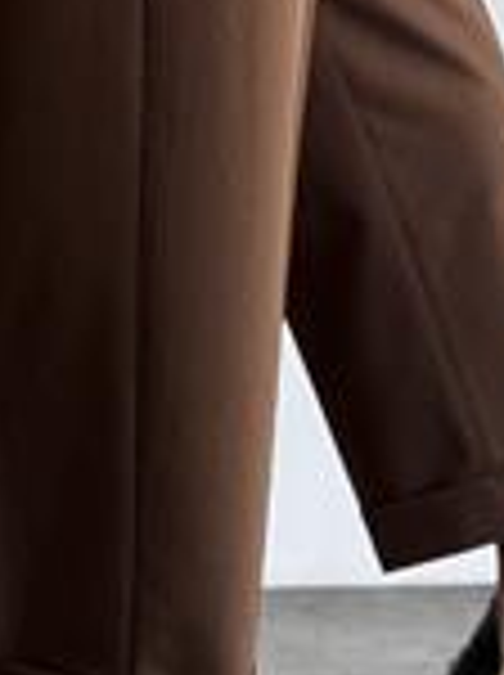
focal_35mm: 171
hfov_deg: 8.7
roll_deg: -0.3
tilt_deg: -2.9
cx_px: 171
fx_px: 3329
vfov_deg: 11.4
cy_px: -128
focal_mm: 6.76
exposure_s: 1/136
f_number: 1.78
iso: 50
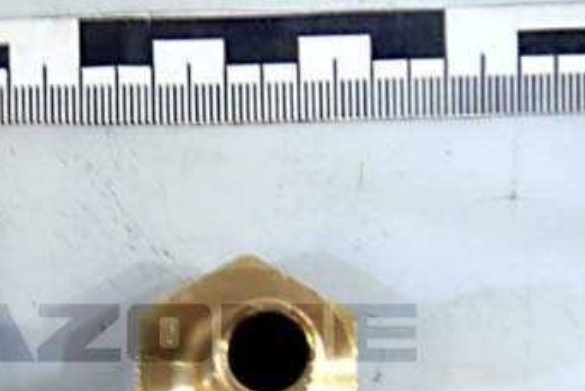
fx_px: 1903
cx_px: 57
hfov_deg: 17.2
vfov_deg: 11.6
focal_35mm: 117
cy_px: 372
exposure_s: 1/13
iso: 400
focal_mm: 10.73
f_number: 5.3
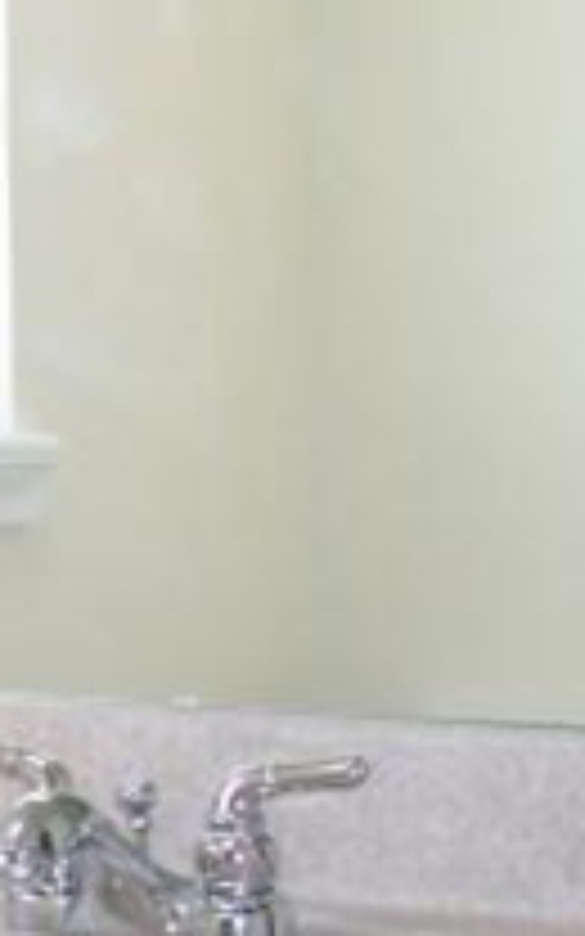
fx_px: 2832
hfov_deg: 11.2
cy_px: 612
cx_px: -374
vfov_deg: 18.7
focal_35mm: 111
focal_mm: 5.6
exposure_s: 1/90
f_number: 2.7
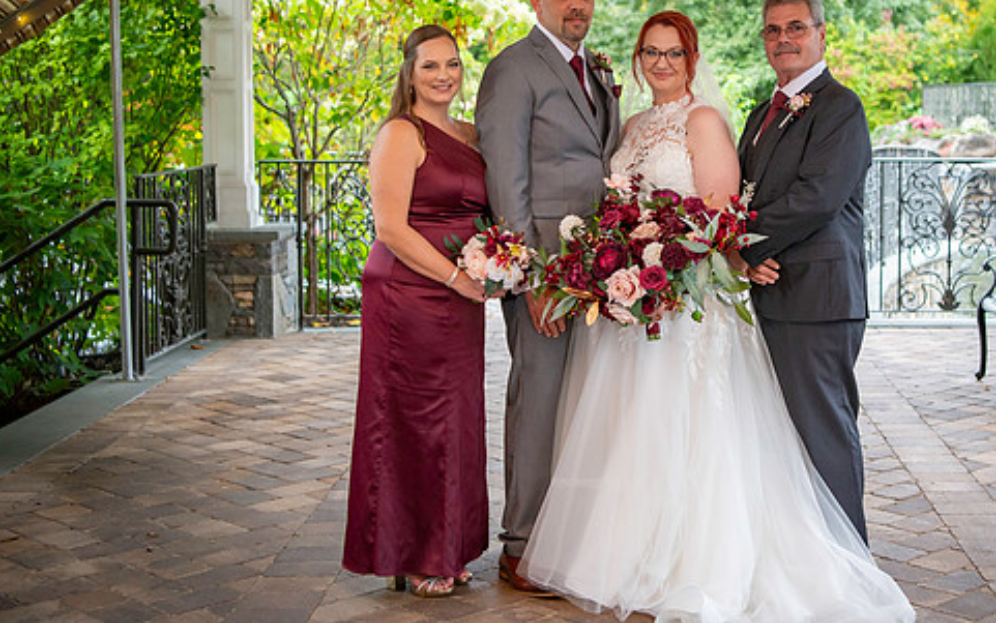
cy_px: 200
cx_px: 667
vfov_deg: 21.2
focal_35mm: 61
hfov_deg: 33.2
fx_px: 1656
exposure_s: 1/500
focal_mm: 38
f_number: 2.8
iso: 800
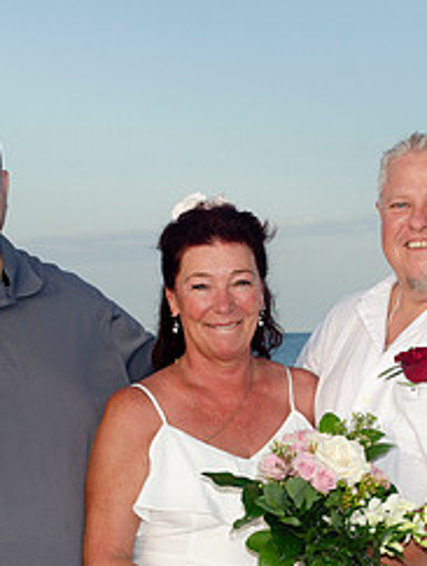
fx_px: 1968
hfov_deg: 12.3
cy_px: 410
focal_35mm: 120
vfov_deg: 16.3
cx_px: 322
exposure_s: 1/250
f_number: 8
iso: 200
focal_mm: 35
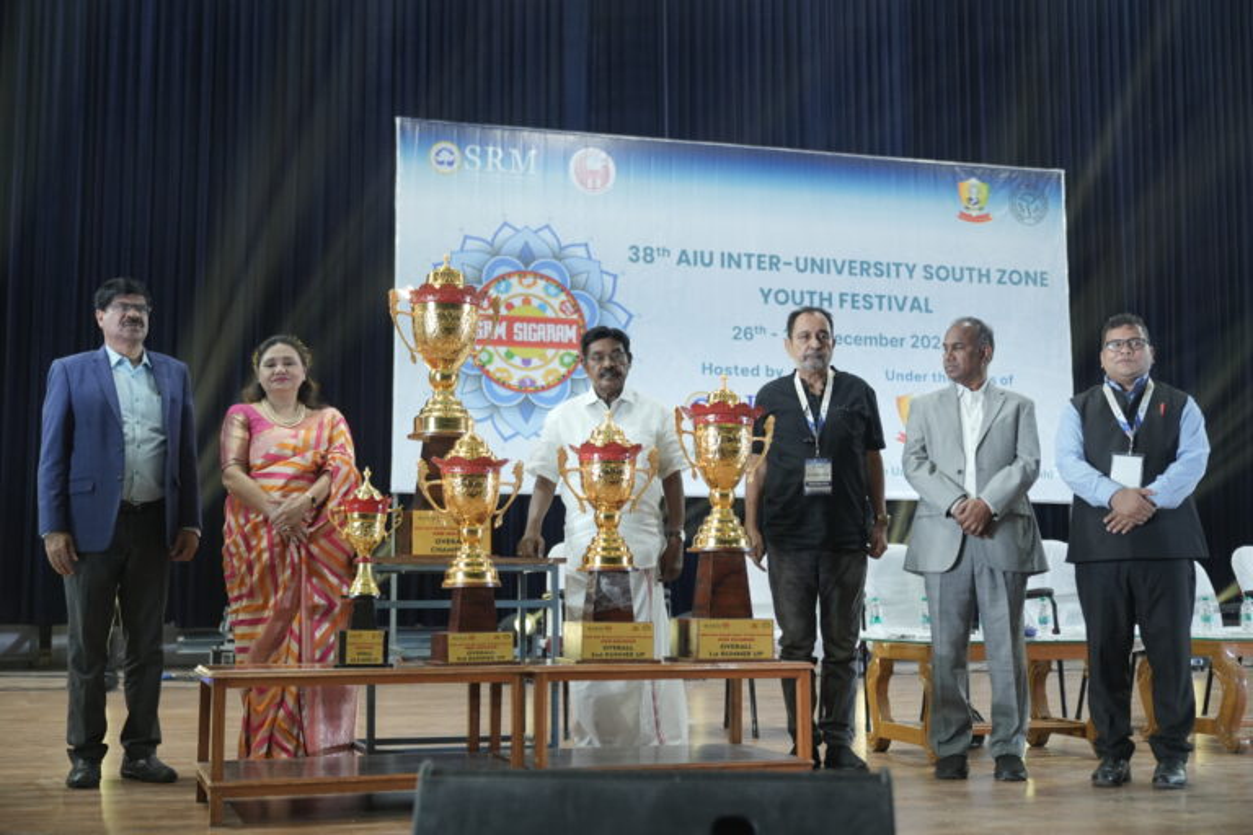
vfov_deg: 31.2
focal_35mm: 43
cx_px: 626
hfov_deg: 45.4
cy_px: 418
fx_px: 1497
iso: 1250
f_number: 2.8
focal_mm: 43
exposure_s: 1/200
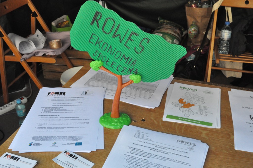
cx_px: 126
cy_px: 84
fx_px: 295
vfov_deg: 31.8
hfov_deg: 46.5
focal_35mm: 42
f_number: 10
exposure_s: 1/400
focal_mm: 28
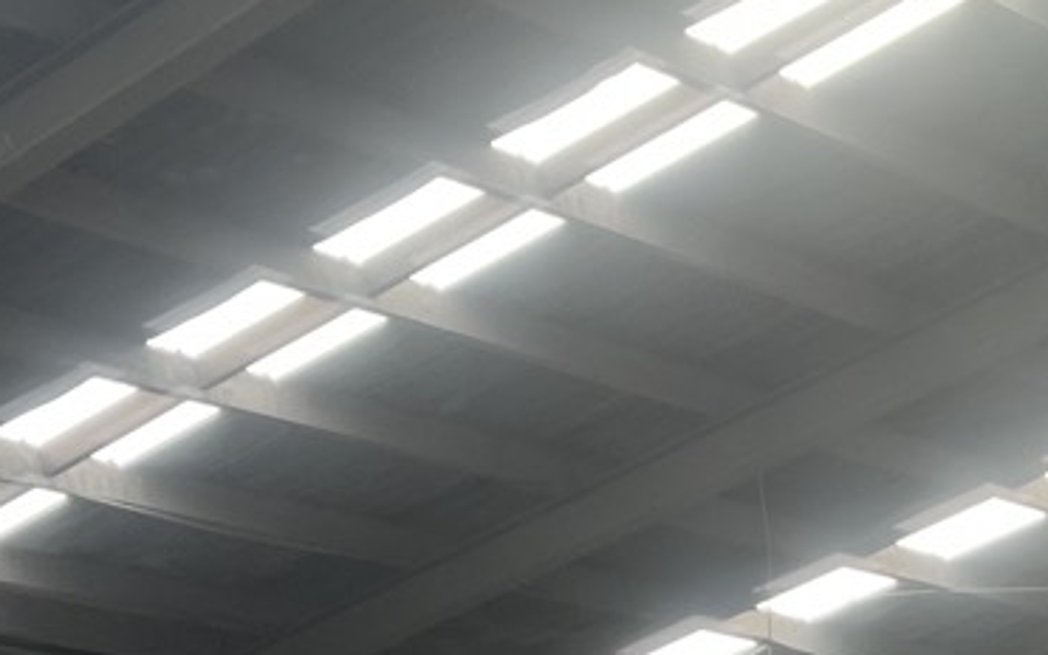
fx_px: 3399
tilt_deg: +2.5
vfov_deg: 10.6
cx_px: 1158
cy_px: 1008
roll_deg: -1.0
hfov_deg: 17.0
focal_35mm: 119
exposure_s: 1/164
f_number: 1.6
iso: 40
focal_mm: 5.1
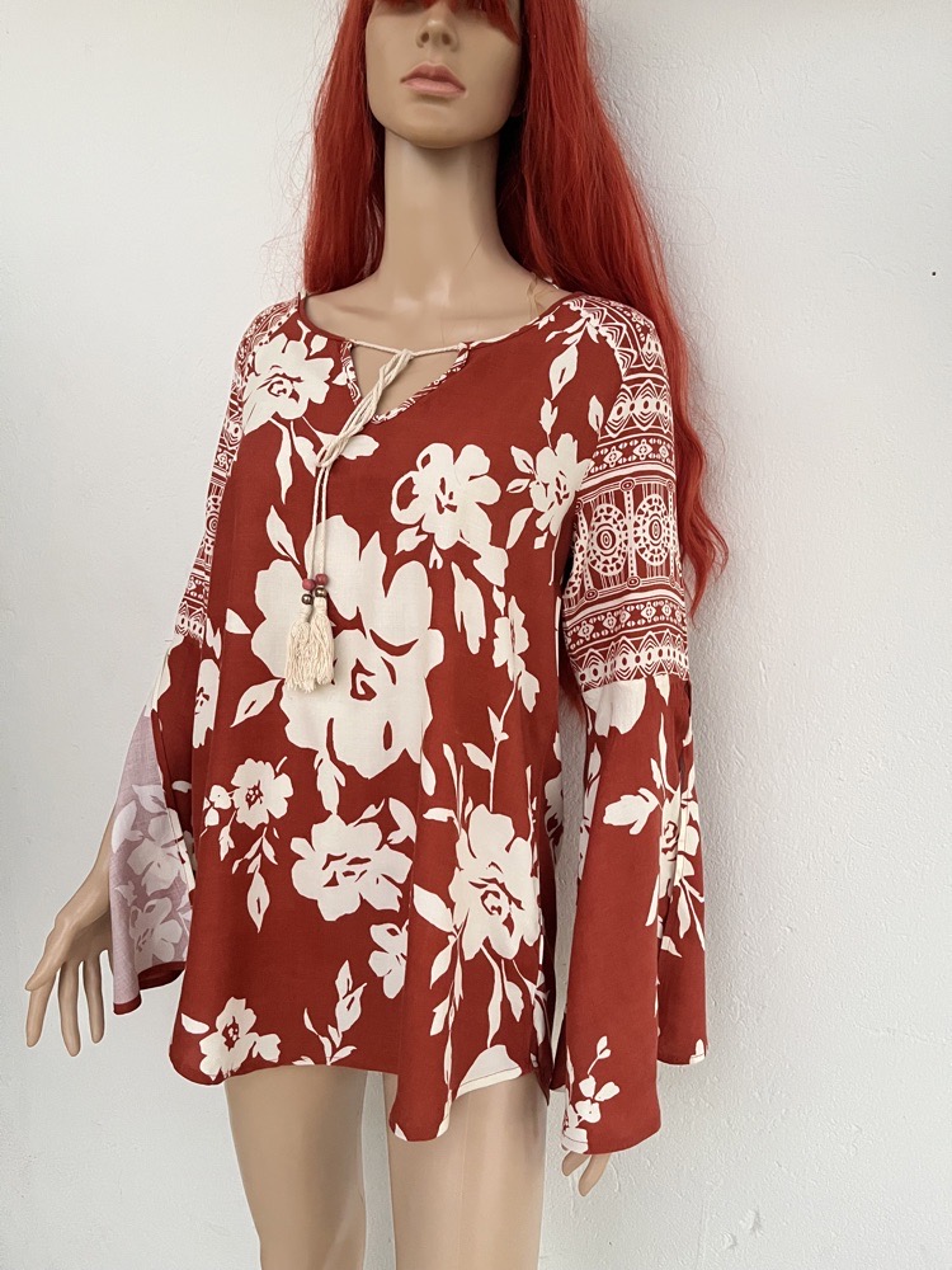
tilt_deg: -9.6
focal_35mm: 26
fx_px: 953
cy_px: 635
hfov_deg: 53.1
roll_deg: -0.6
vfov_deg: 67.3
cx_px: 476
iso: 640
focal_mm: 5.1
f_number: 1.6
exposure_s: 1/40
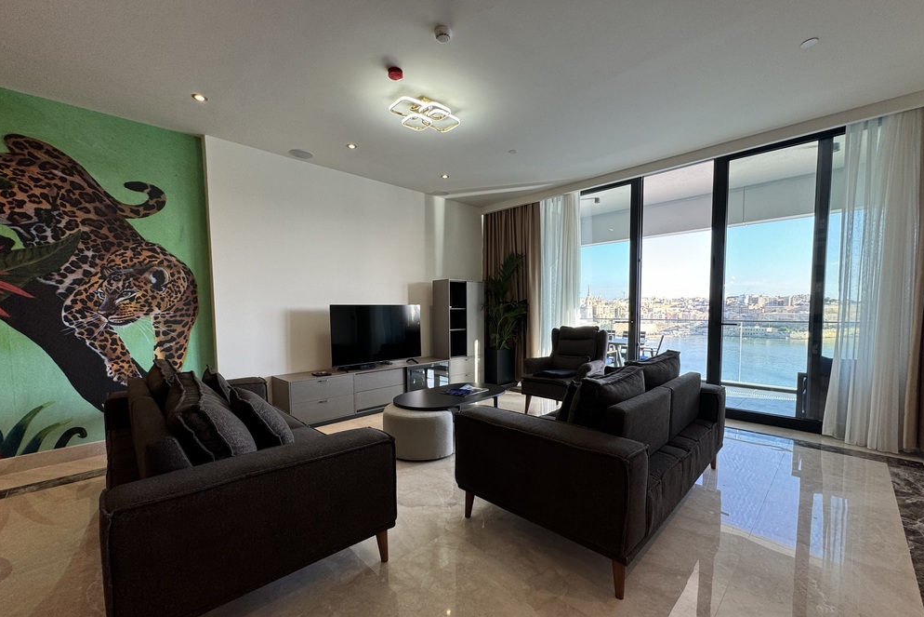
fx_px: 385
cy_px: 335
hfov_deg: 100.4
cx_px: 473
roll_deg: +0.0
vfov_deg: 77.2
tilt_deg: -3.8
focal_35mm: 15
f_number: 2.2
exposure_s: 1/100
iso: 64
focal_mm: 2.22
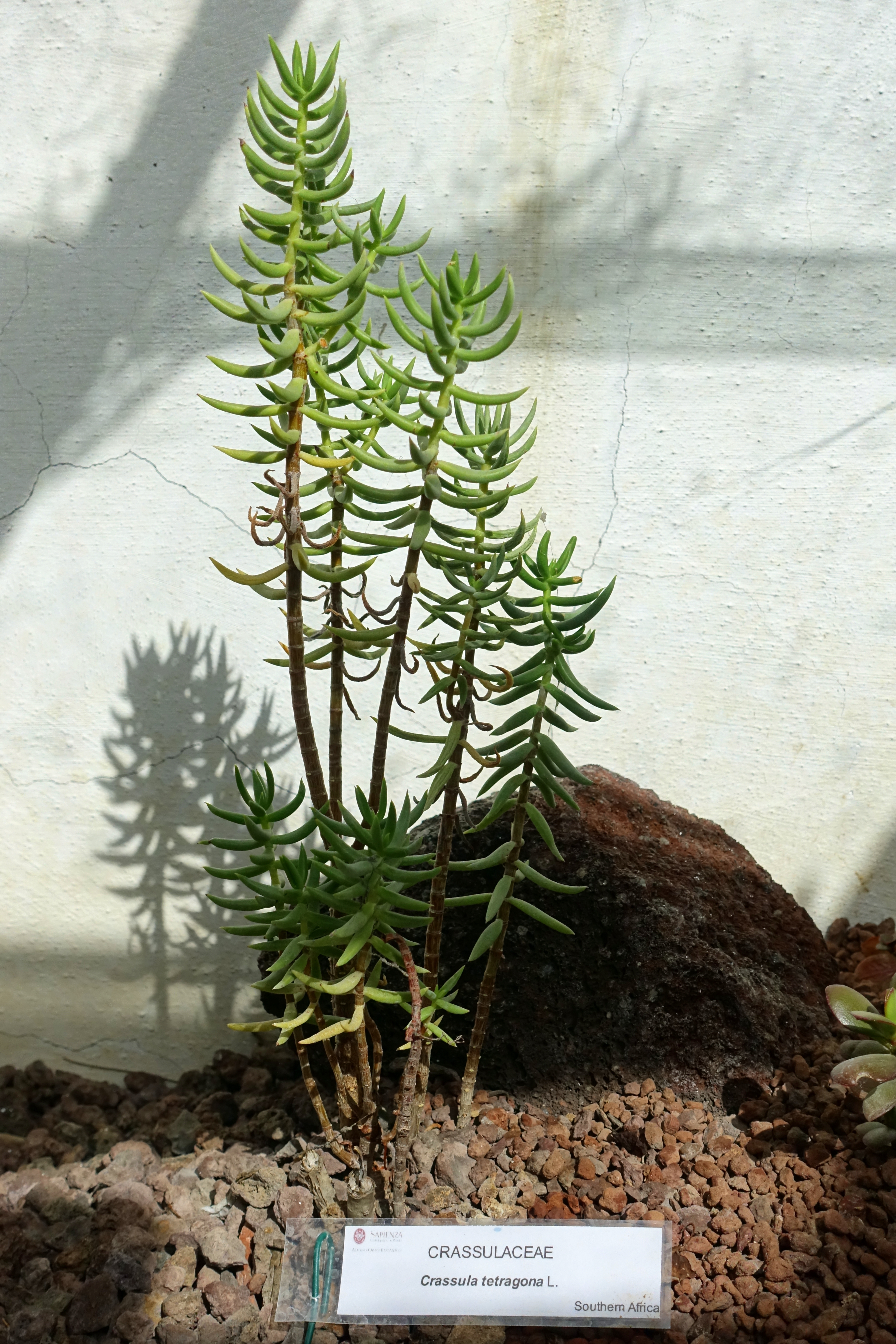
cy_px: 672
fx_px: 1829
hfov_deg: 27.5
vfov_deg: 40.3
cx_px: 448
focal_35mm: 49
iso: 400
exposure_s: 1/800
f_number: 4
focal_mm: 18.1
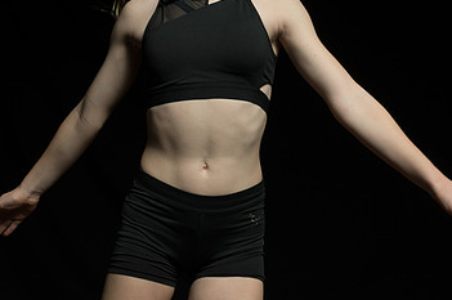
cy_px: 178
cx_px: 24
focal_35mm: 94
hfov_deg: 21.1
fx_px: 1179
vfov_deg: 14.5
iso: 200
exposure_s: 1/250
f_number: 9
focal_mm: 38
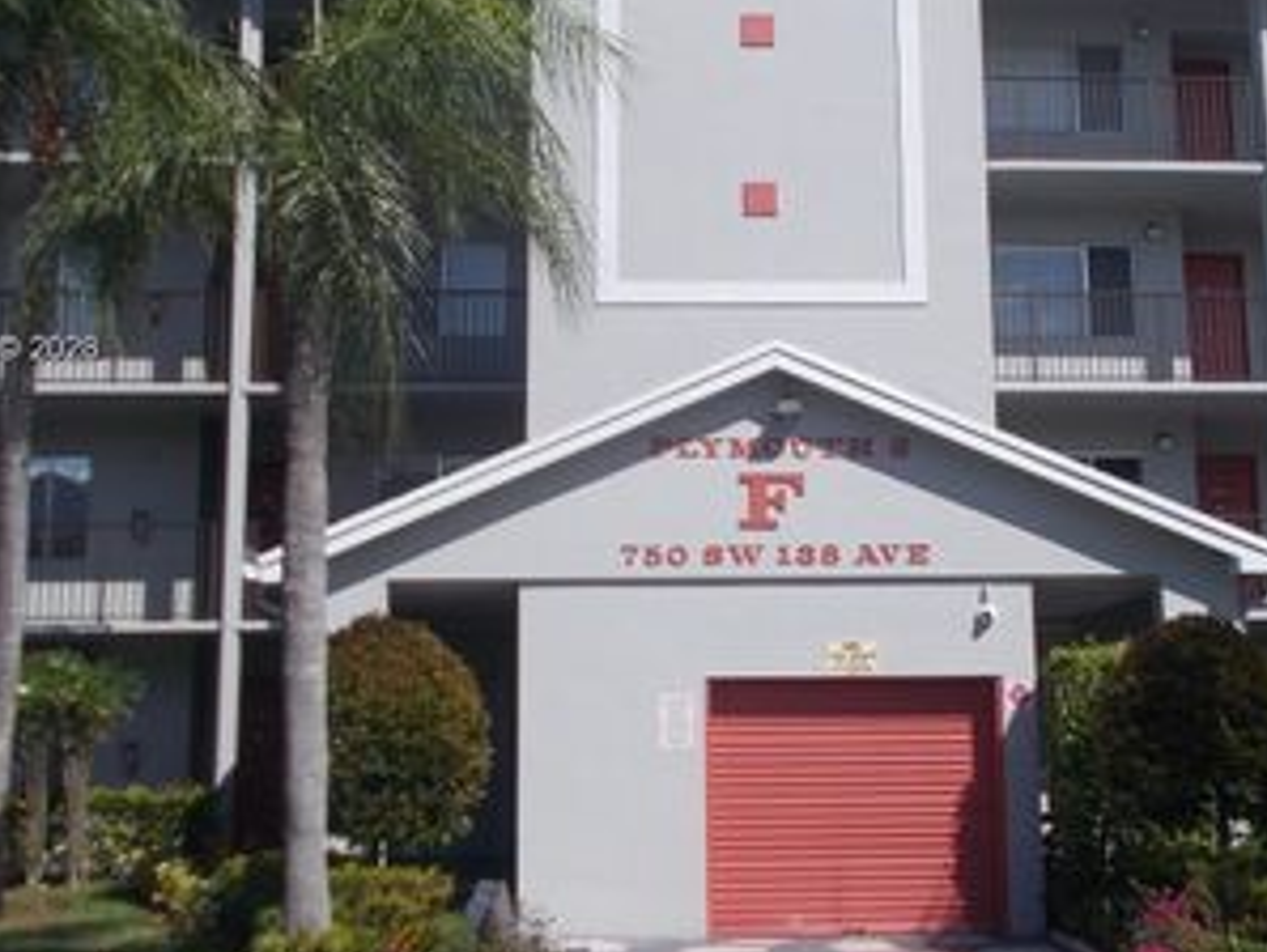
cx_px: 748
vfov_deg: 25.6
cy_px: 351
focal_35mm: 57
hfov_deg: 33.7
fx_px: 2088
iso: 80
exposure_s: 1/250
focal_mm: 6
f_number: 9.2
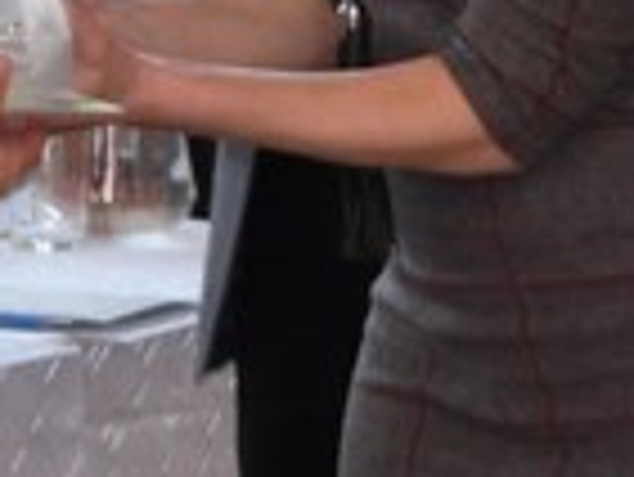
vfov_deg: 3.1
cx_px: -468
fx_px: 8854
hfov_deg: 4.1
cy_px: 148
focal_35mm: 483
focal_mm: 14
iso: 125
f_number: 3.6
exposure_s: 1/50
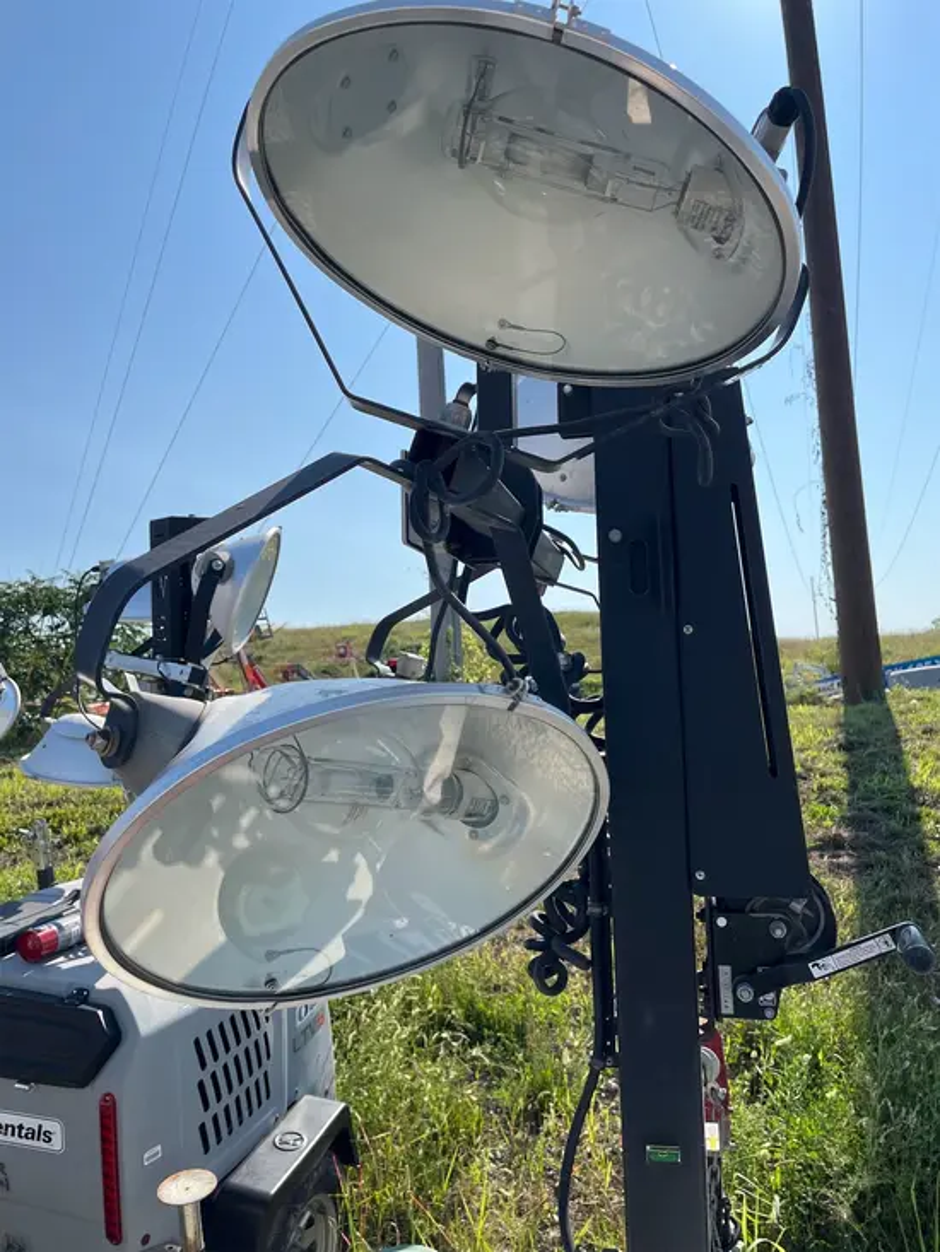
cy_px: 626
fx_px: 941
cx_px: 470
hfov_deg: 53.1
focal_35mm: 26
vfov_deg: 67.3
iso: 50
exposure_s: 1/3215
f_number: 1.6
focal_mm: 5.1
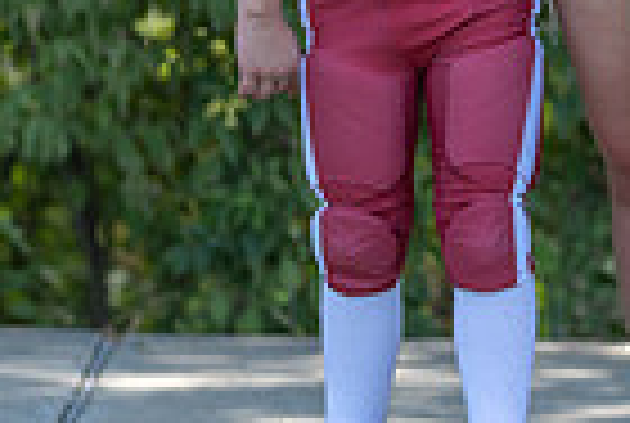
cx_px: 636
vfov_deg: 3.8
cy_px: -117
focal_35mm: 364
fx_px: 6384
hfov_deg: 5.6
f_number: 2.8
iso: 100
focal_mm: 86
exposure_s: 1/400
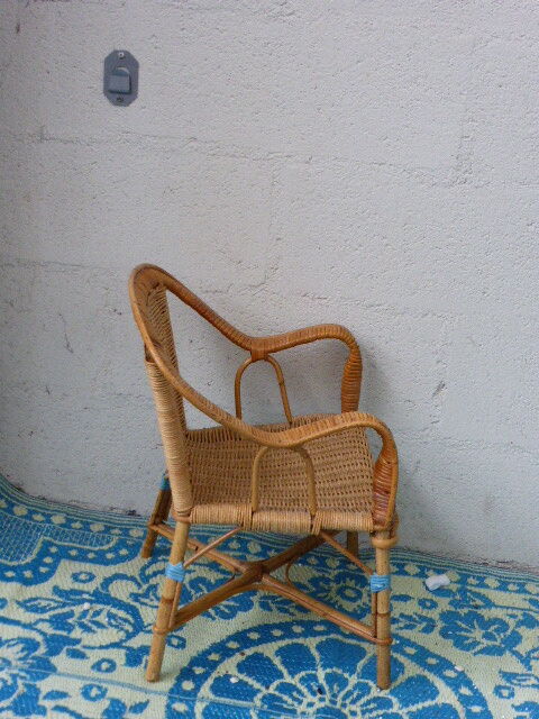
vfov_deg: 29.4
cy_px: 360
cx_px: 270
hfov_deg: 22.3
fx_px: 1370
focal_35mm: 66
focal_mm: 11.7
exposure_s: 1/50
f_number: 4.9
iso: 400
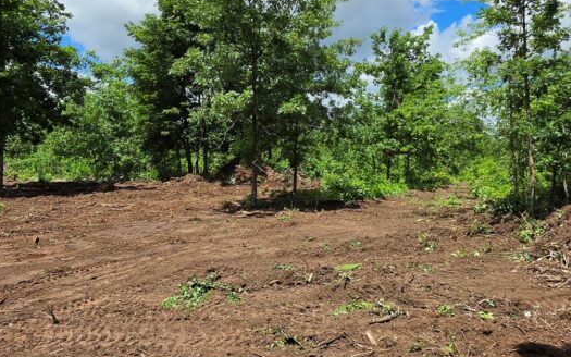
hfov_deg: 66.2
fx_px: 436
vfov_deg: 44.5
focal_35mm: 28
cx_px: 246
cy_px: 158
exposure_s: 1/2737
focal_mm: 2.2
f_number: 1.9
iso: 32
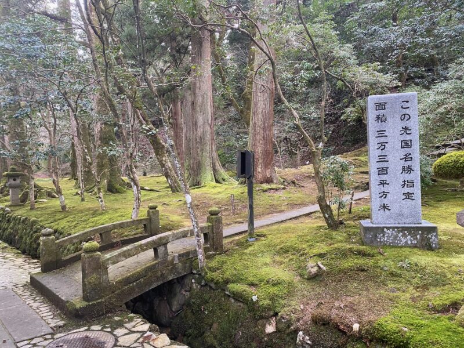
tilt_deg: +0.1
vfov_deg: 53.1
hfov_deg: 67.3
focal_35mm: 26
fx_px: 349
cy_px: 174
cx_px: 232
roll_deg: +1.9
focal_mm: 4.25
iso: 200
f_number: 1.8
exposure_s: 1/60
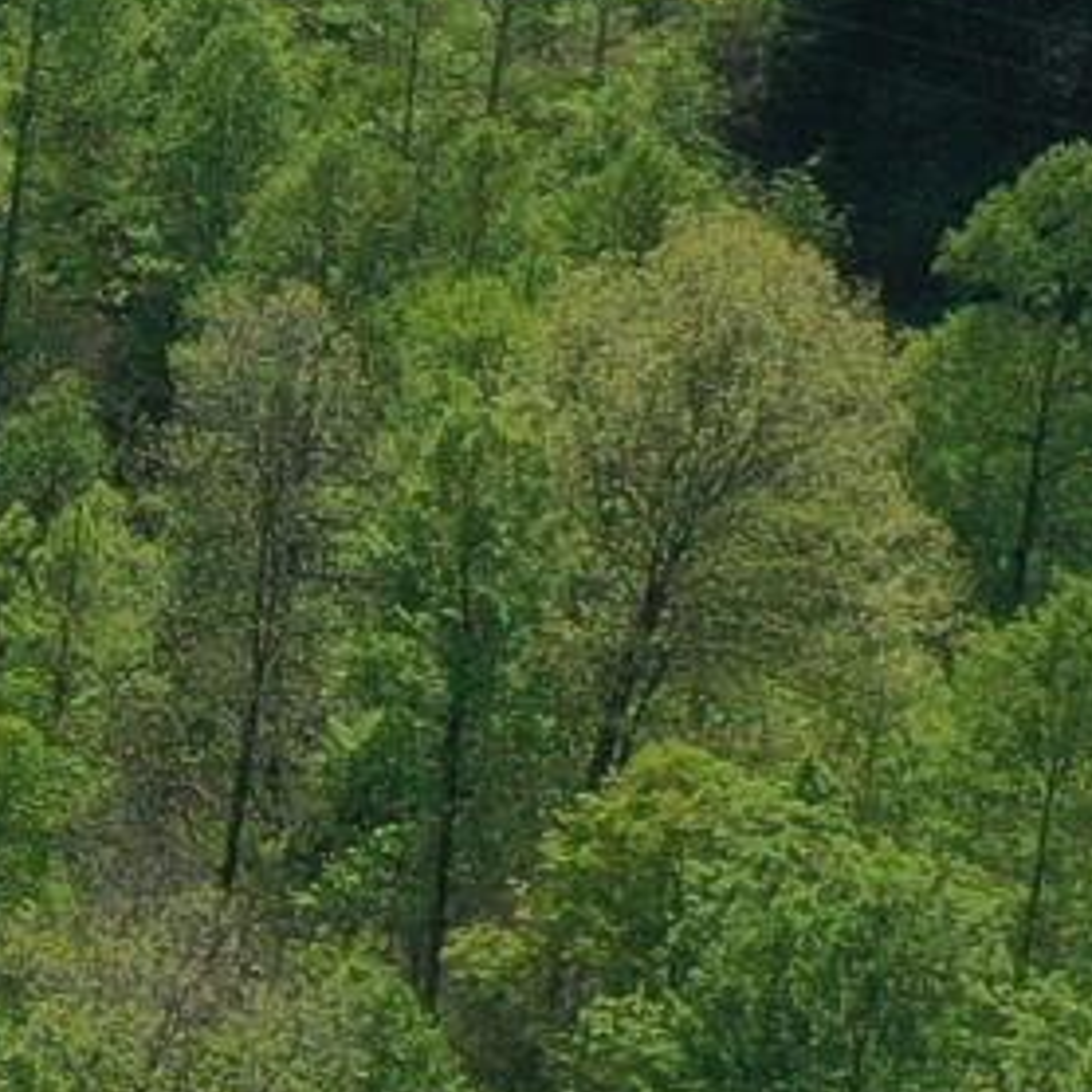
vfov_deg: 6.7
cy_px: -530
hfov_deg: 6.1
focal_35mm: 257
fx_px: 9172
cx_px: -2710
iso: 100
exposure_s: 1/320
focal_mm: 10.26
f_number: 5
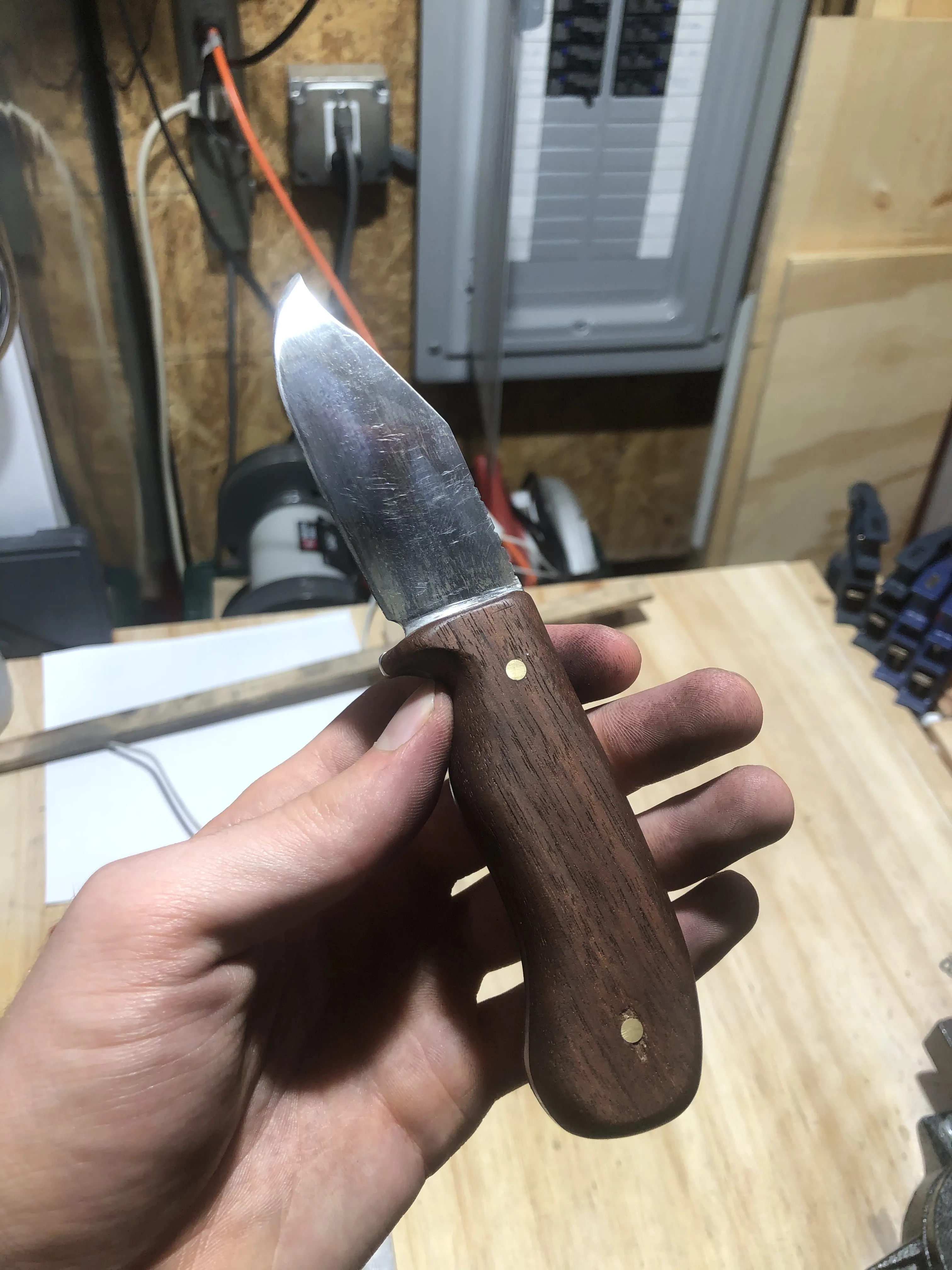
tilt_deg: -42.4
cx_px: 476
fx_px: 1027
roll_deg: -3.9
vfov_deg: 63.4
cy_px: 635
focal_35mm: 28
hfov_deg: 49.7
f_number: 1.8
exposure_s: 1/120
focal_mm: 3.99
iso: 64
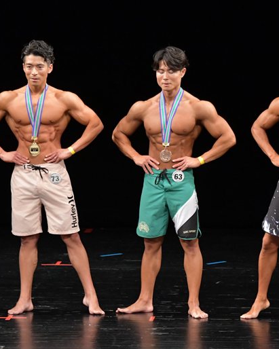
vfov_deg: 5.4
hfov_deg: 4.3
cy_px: 174
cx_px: 159
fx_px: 3727
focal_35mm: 361
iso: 3200
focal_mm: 170
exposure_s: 1/400
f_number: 5.6
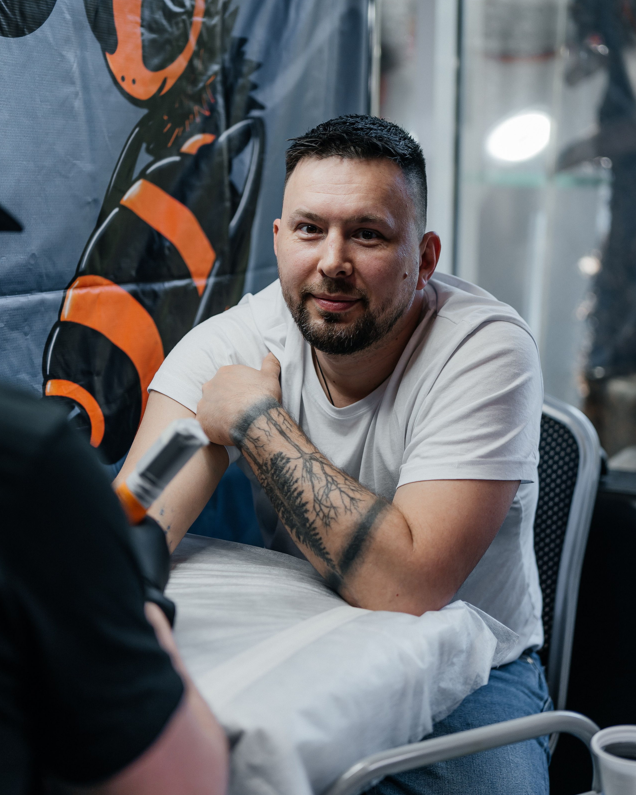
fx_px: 1200
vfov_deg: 36.6
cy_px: 378
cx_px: 319
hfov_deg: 29.7
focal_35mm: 51
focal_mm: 45
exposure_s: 1/200
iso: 250
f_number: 1.8
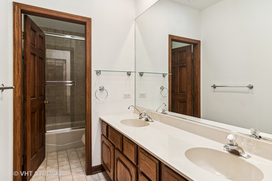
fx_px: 144
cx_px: 142
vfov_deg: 64.5
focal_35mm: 19
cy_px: 88
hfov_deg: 86.9
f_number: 8
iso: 200
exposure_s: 1/15
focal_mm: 12
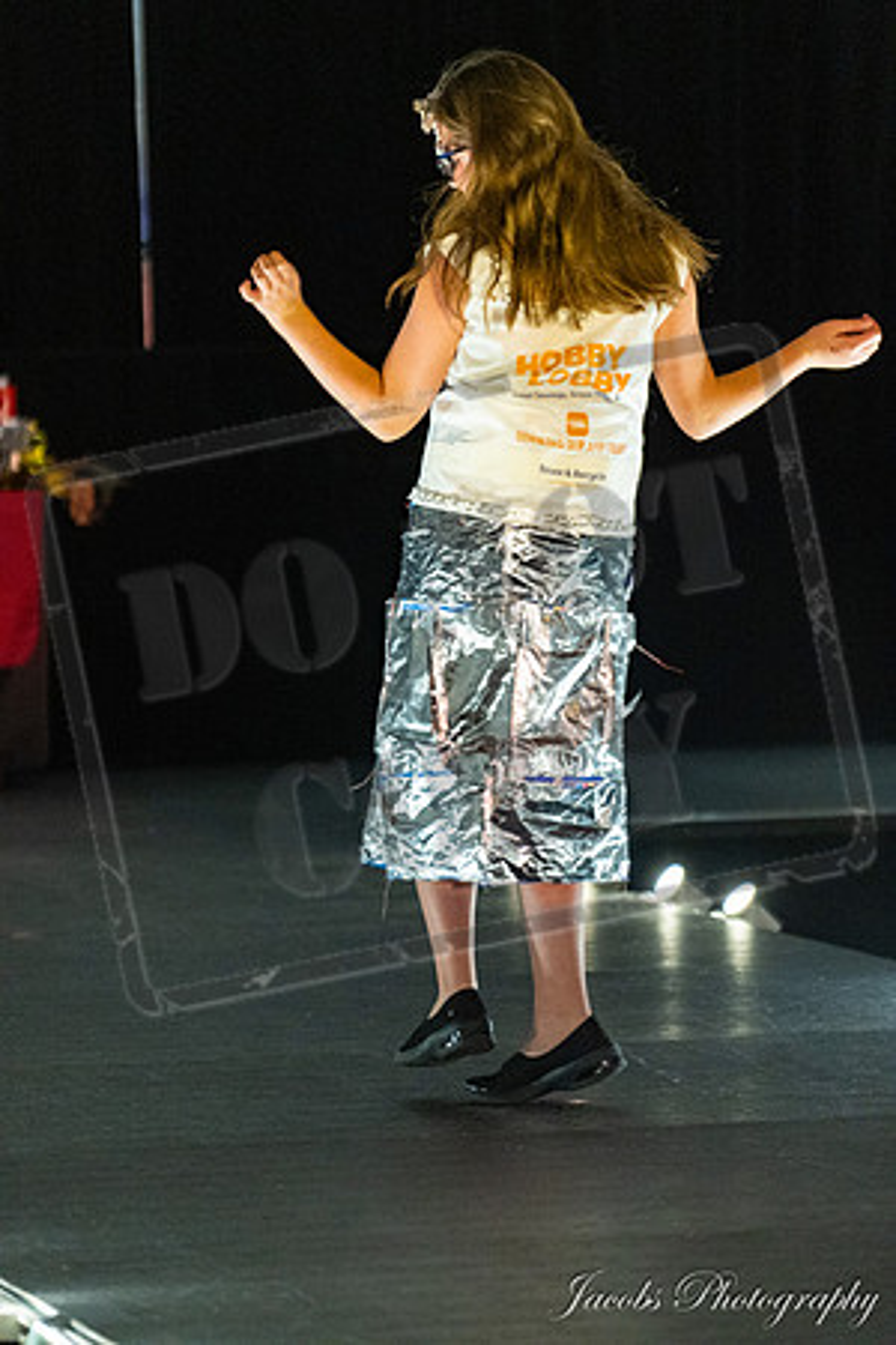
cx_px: 448
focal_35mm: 200
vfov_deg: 10.3
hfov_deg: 6.9
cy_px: 672
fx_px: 7466
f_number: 4
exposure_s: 1/250
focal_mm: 200
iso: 6400
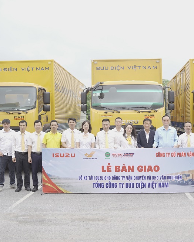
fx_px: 318
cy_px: 122
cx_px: 136
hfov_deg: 33.5
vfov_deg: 41.8
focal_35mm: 44
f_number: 4.5
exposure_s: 1/125
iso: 160
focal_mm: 30.9
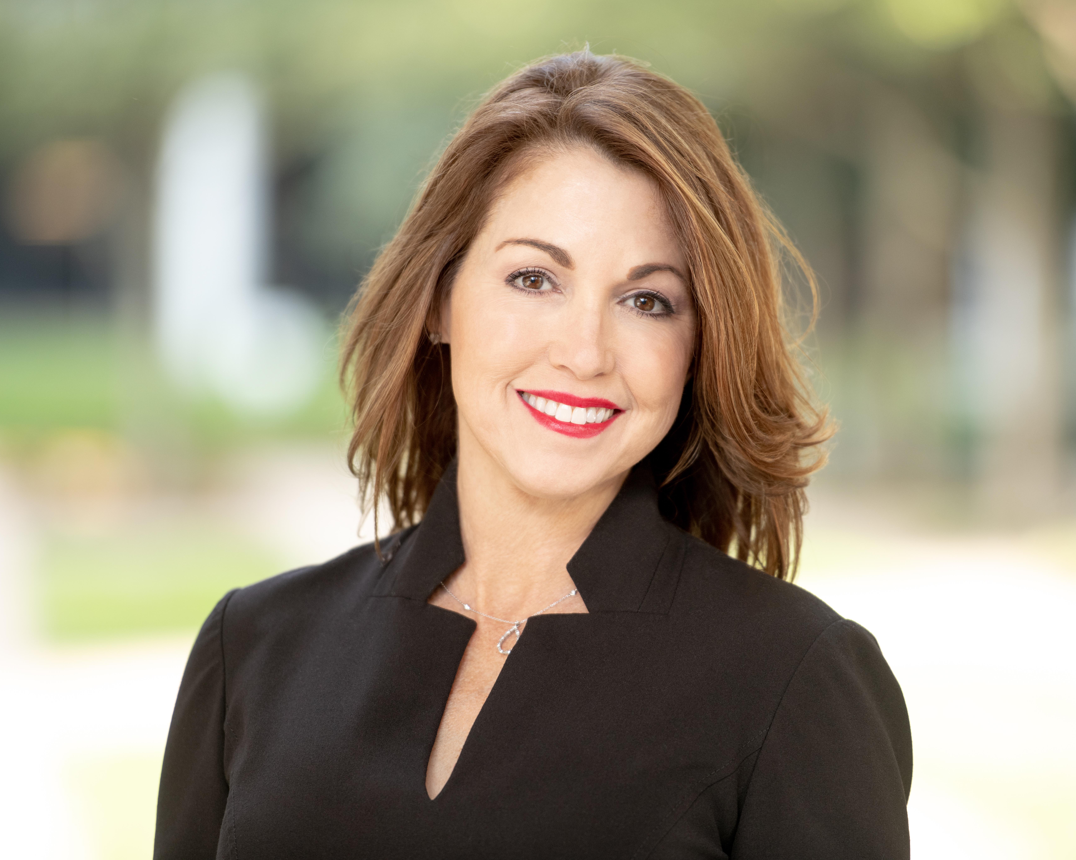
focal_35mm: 226
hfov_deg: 8.6
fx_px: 7197
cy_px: 429
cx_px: 591
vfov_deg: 6.8
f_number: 2.8
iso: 500
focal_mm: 200
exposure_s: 1/400
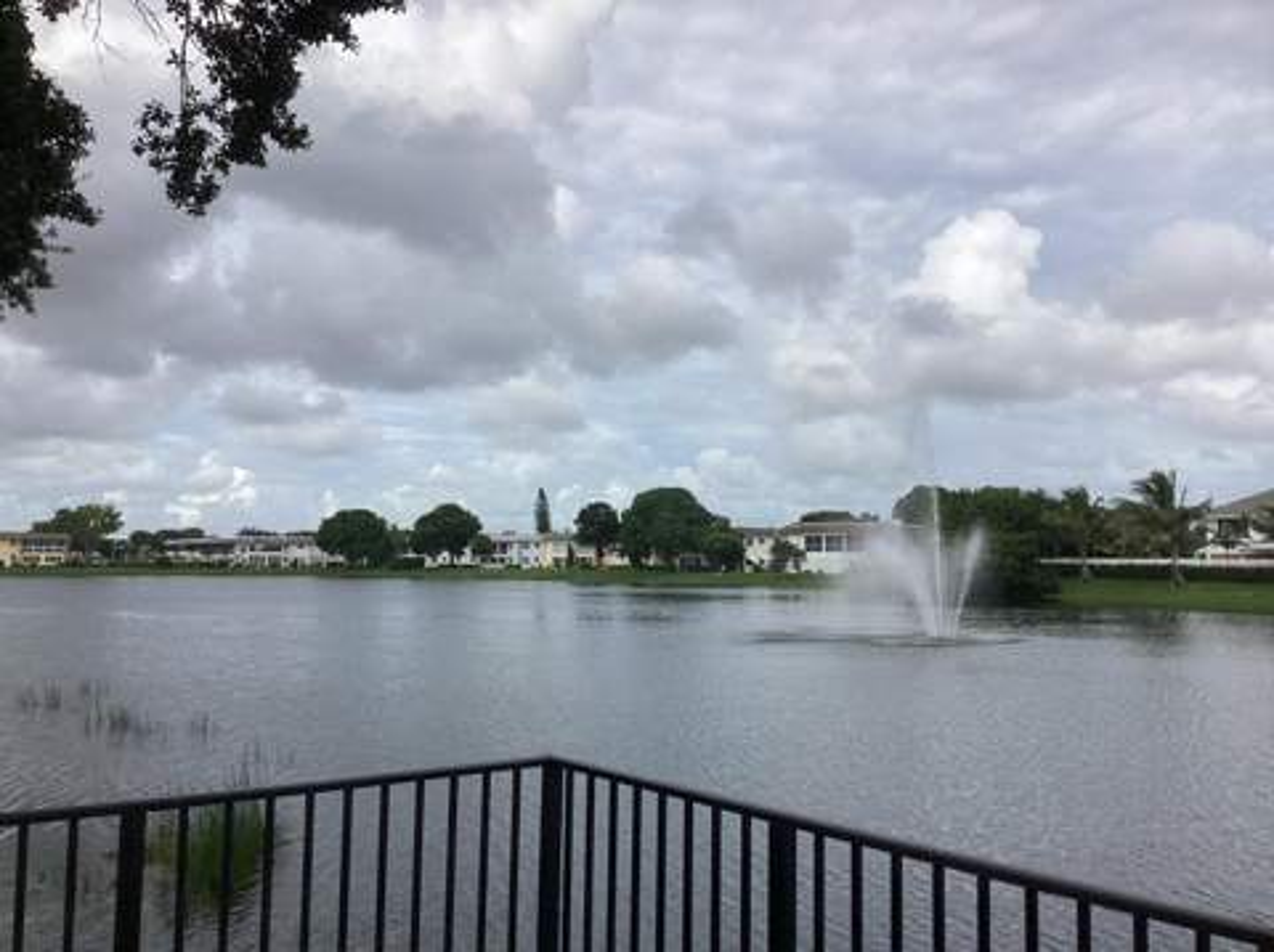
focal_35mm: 31
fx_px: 1140
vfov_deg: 45.4
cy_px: 476
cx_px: 637
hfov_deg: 58.4
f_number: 2.4
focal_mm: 3.3
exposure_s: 1/2037
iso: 25
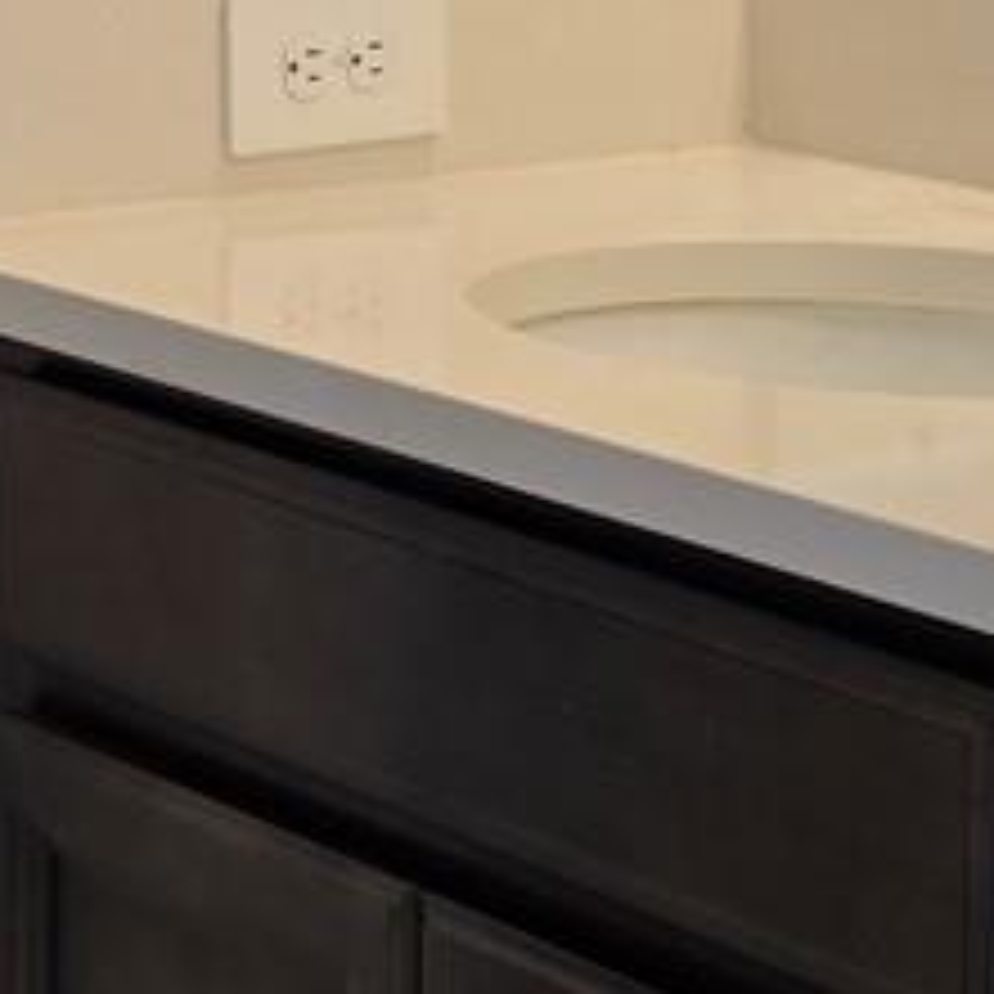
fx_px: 4776
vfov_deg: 11.6
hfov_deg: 11.9
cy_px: -256
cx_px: 454
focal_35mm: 147
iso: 50
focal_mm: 6.3
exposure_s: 1/120
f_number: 1.7
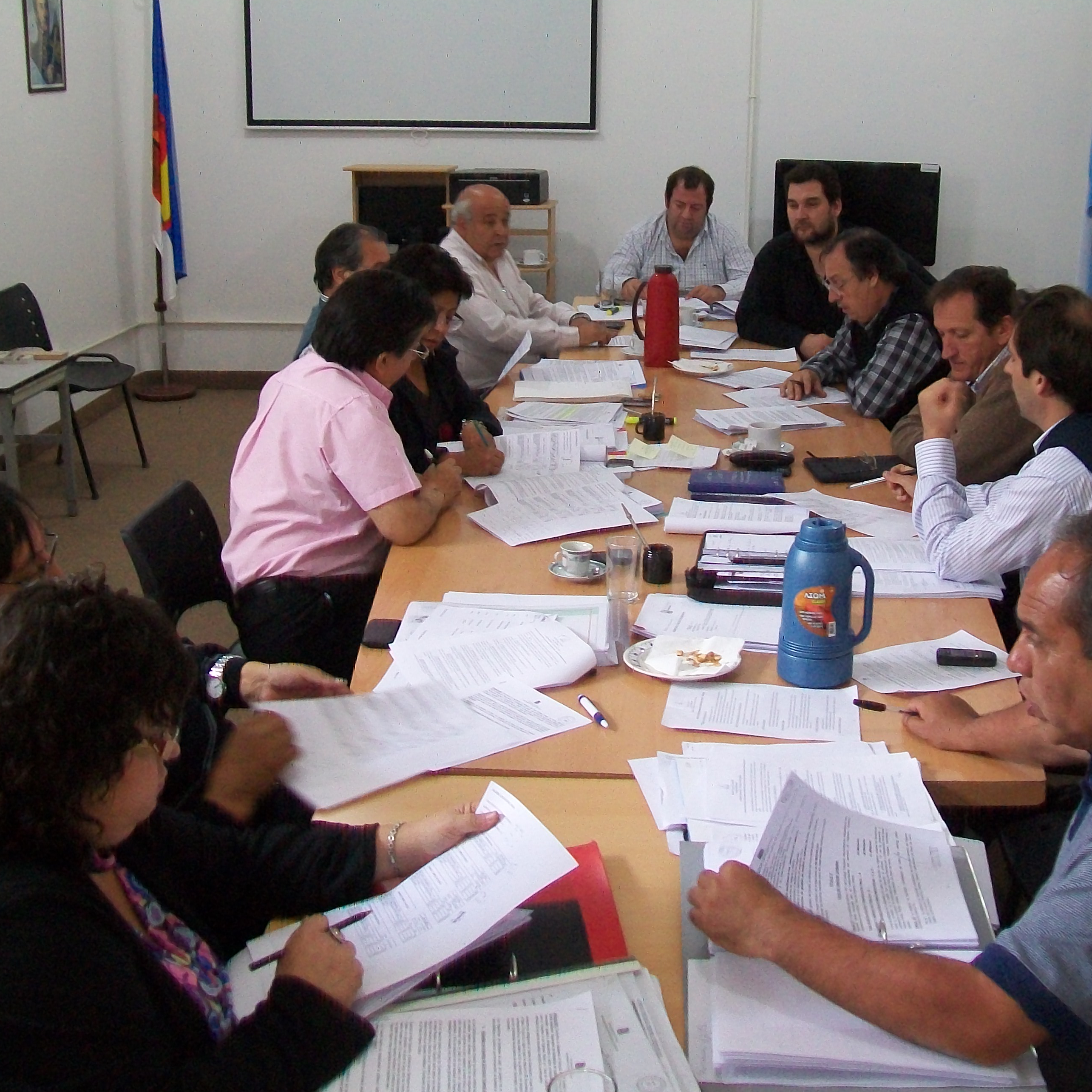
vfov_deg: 39.2
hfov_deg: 39.1
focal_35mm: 43
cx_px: 590
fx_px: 1535
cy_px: 547
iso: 160
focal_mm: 6
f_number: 2.7
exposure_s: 1/25
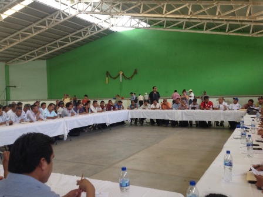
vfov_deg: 40.6
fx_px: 266
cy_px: 98
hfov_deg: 52.7
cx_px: 132
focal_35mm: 35
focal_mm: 4.28
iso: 64
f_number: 2.4
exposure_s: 1/120
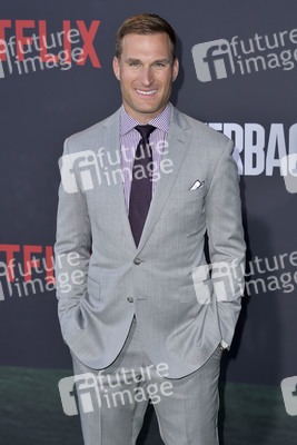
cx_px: 148
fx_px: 890
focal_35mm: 72
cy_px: 222
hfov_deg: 18.9
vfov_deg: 28.1
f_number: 6.3
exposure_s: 1/250
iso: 320
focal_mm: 72
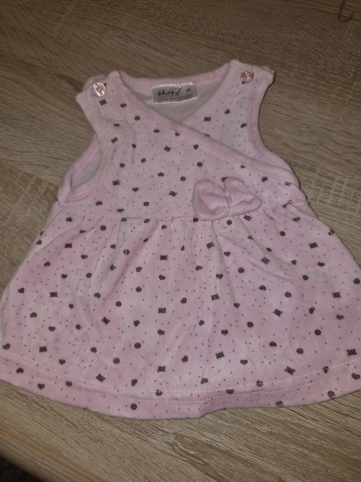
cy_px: 241
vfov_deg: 73.9
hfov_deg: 58.9
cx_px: 180
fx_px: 320
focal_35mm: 23
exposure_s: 1/46
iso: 100
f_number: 1.8
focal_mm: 5.4
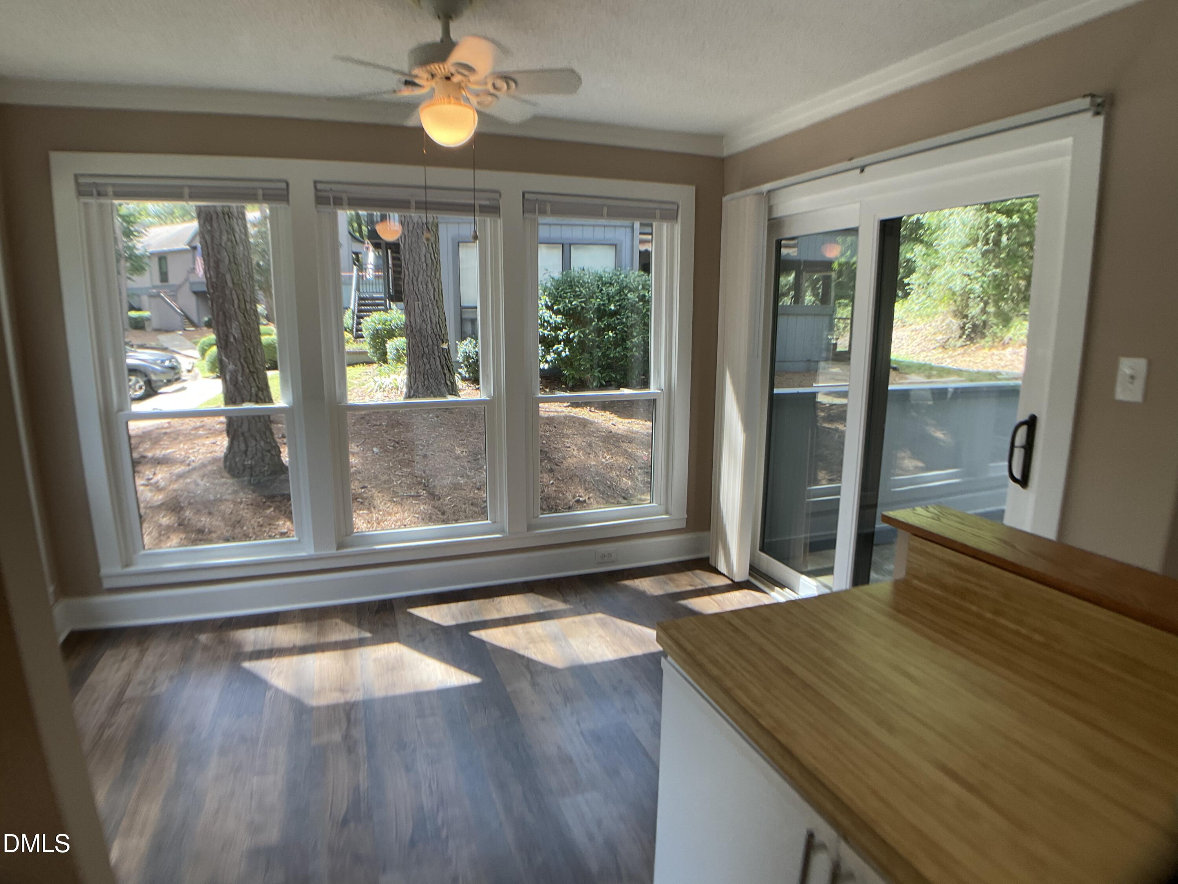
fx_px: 987
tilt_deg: -11.2
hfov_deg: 61.7
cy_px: 442
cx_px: 589
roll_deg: -0.3
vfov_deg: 48.2
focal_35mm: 29
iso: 40
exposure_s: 1/120
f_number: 1.8
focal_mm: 3
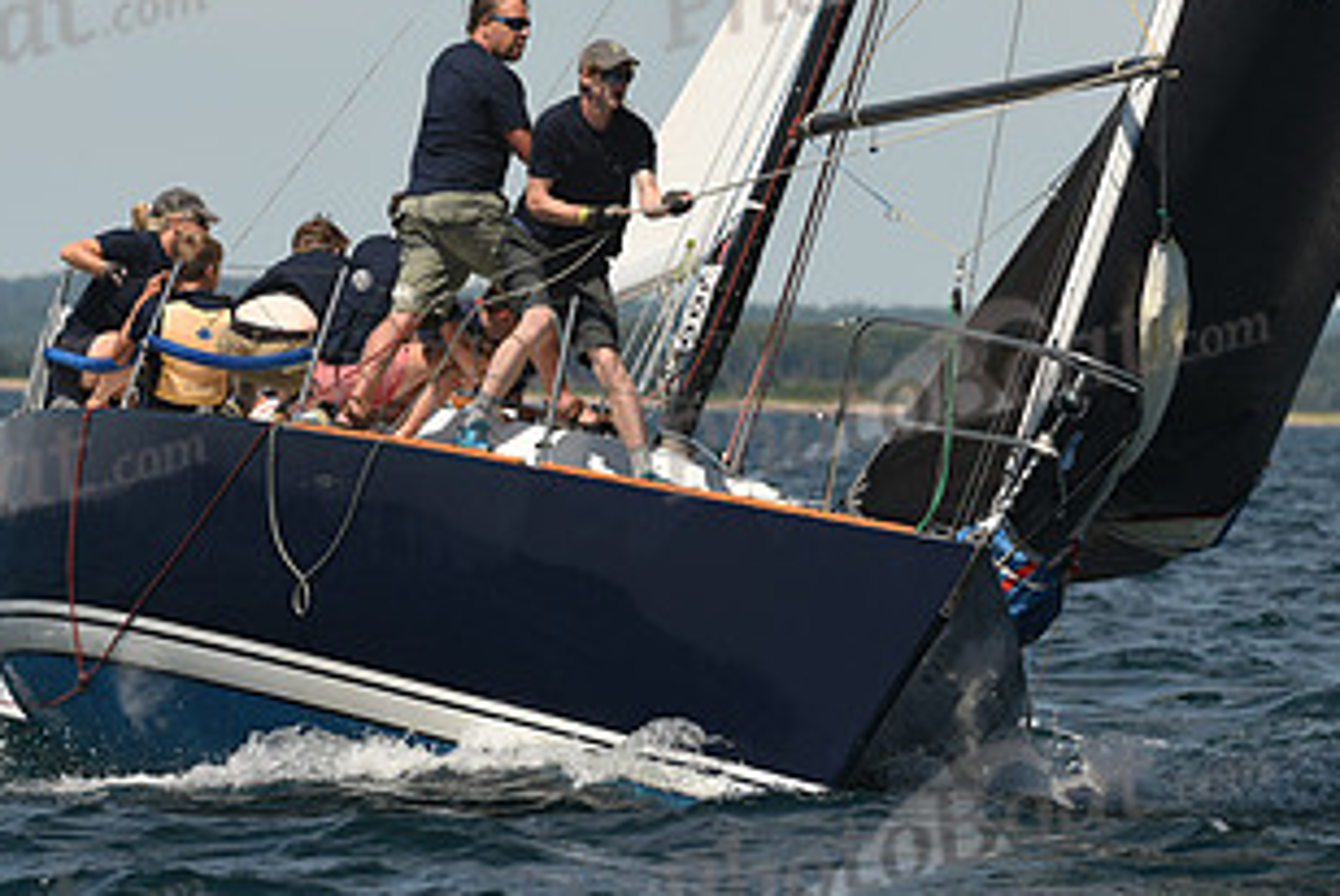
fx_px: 19634
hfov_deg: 3.9
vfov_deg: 2.6
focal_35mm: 527
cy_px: 224
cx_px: 435
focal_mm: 280
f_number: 6.3
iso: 250
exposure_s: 1/1000
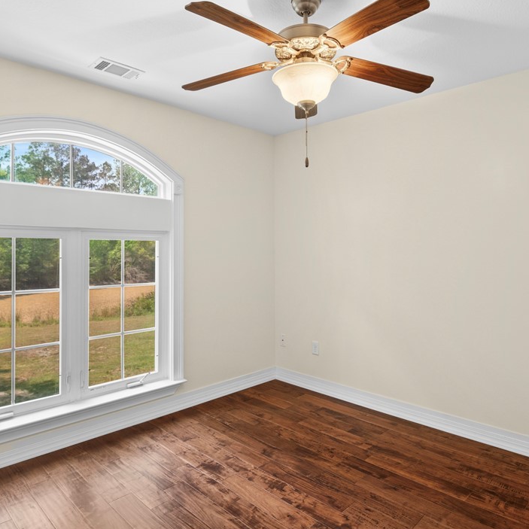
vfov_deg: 70.5
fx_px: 374
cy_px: 262
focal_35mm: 22
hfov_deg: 70.3
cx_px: 287
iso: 250
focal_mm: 11
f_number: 7.1
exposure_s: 1
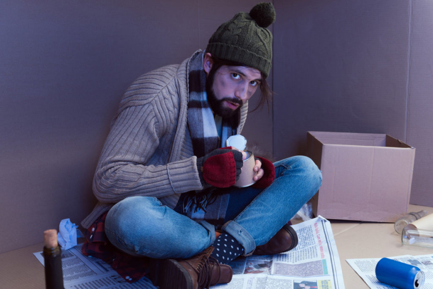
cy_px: 144
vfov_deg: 31.9
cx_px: 216
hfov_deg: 46.4
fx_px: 505
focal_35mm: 42
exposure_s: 1/200
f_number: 6.3
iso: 200
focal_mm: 42
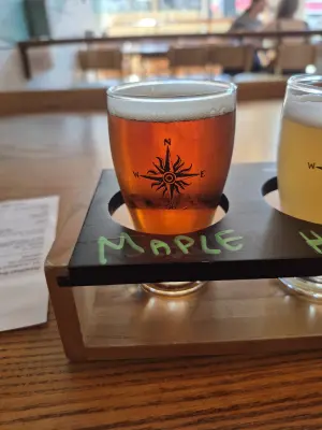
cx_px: 161
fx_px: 285
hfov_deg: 58.9
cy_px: 215
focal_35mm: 23
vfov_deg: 73.9
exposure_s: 1/120
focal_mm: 5.4
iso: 160
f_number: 1.8
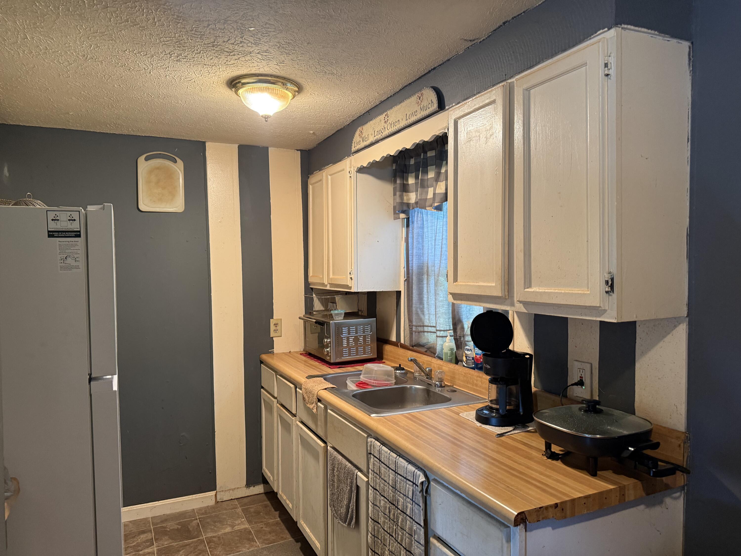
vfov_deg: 56.8
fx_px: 514
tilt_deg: -1.4
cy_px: 278
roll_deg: -0.8
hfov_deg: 71.6
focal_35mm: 24
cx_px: 370
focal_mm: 6.76
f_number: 1.78
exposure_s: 1/60
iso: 320
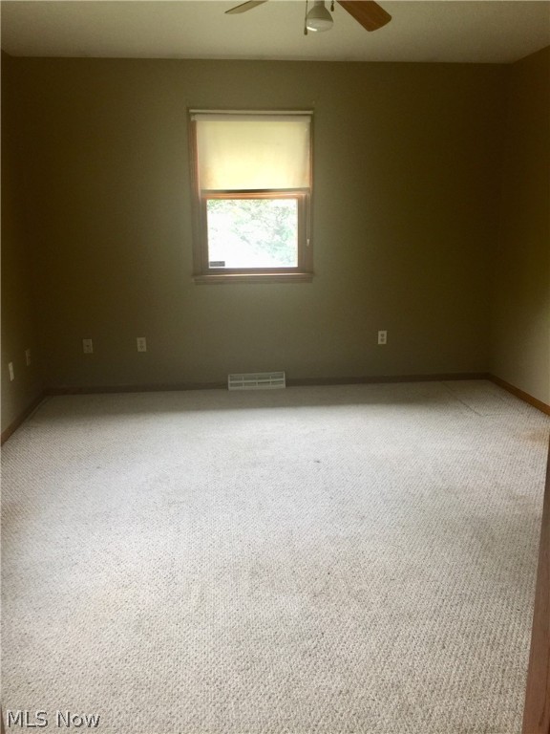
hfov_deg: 48.2
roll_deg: +0.5
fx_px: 614
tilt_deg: -12.8
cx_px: 275
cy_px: 367
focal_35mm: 29
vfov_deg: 61.7
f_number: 2.2
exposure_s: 1/15
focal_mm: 4.15
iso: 40
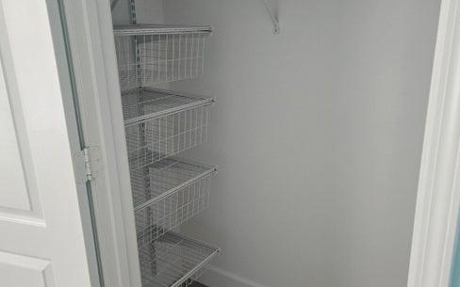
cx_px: 264
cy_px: 142
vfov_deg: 39.4
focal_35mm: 32
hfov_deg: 59.4
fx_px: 401
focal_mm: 5.4
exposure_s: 1/120
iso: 640
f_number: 1.8
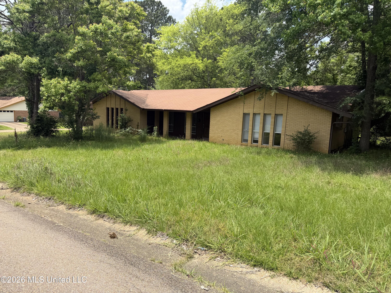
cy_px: 146
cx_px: 196
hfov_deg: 71.6
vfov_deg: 56.8
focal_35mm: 24
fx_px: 271
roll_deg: -3.1
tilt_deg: -6.8
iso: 80
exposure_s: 1/2525
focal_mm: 6.76
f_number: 1.78
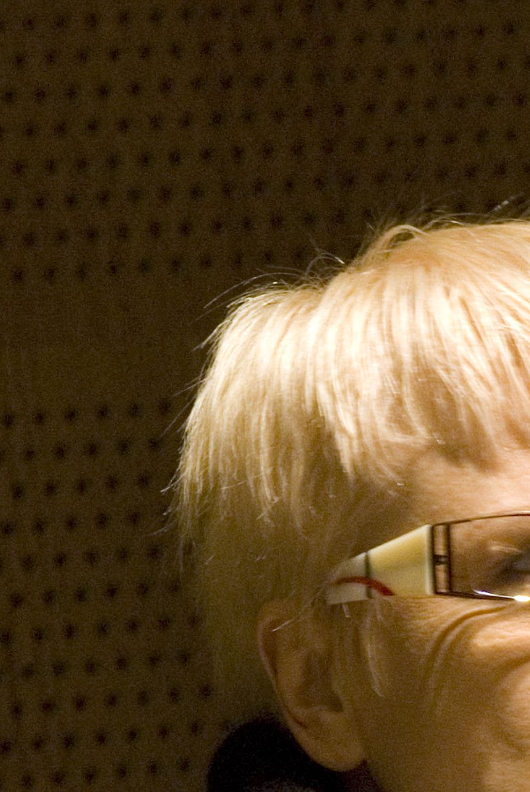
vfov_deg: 5.3
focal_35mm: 388
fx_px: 8543
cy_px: 1001
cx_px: 674
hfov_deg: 3.5
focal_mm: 80
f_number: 8
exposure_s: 1/30
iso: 800
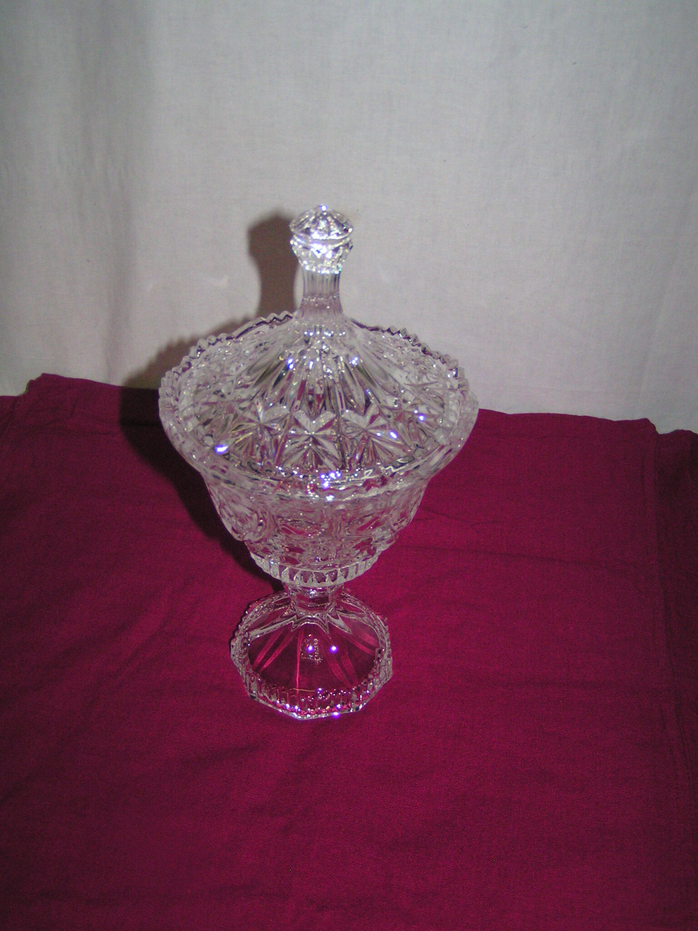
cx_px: 349
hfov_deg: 37.7
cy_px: 466
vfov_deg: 49.0
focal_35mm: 38
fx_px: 1022
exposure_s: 1/40
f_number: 2.8
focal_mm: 5.8
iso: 200
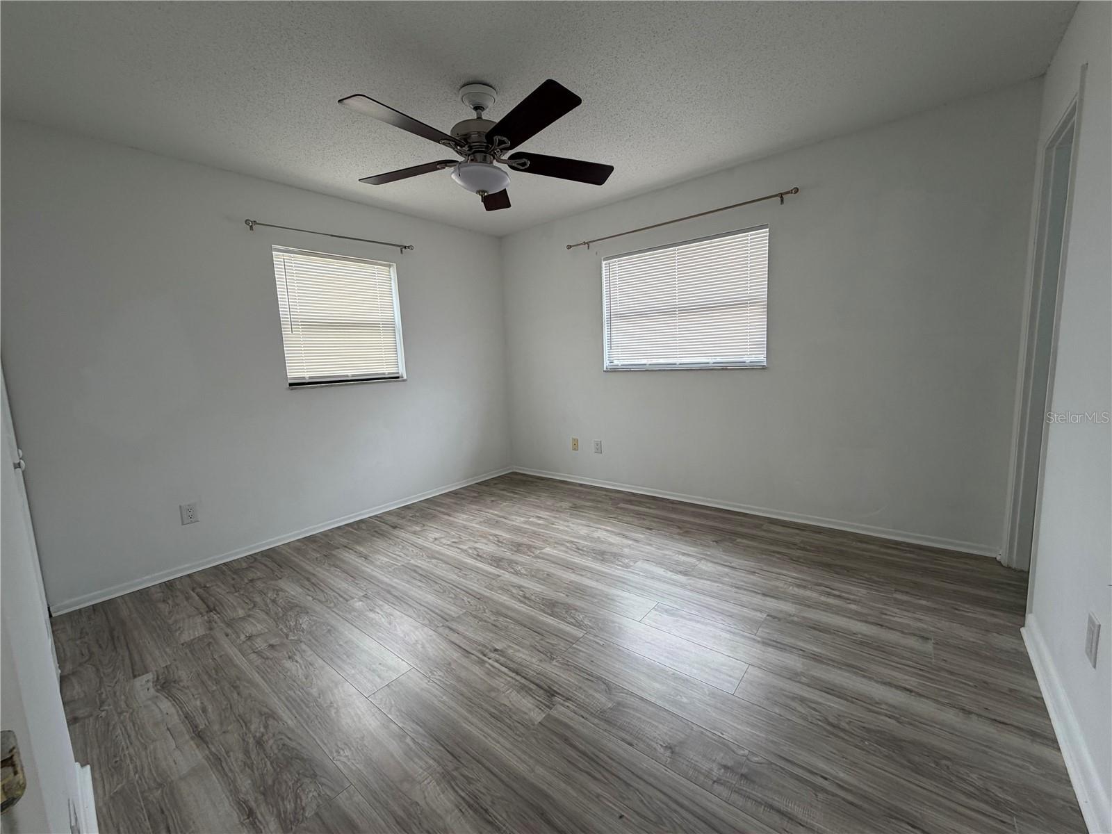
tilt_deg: -6.9
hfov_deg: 102.1
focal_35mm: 14
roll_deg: +3.0
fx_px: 450
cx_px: 556
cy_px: 417
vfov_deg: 85.7
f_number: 2.2
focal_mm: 2.22
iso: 80
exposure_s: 1/121
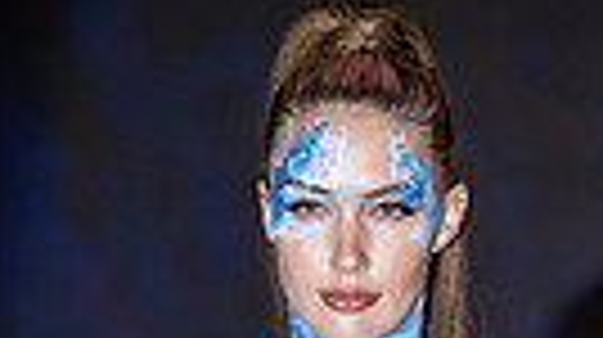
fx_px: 11243
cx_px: 360
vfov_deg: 1.7
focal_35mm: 704
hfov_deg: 3.1
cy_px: 825
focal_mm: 200
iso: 1250
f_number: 2.8
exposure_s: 1/320
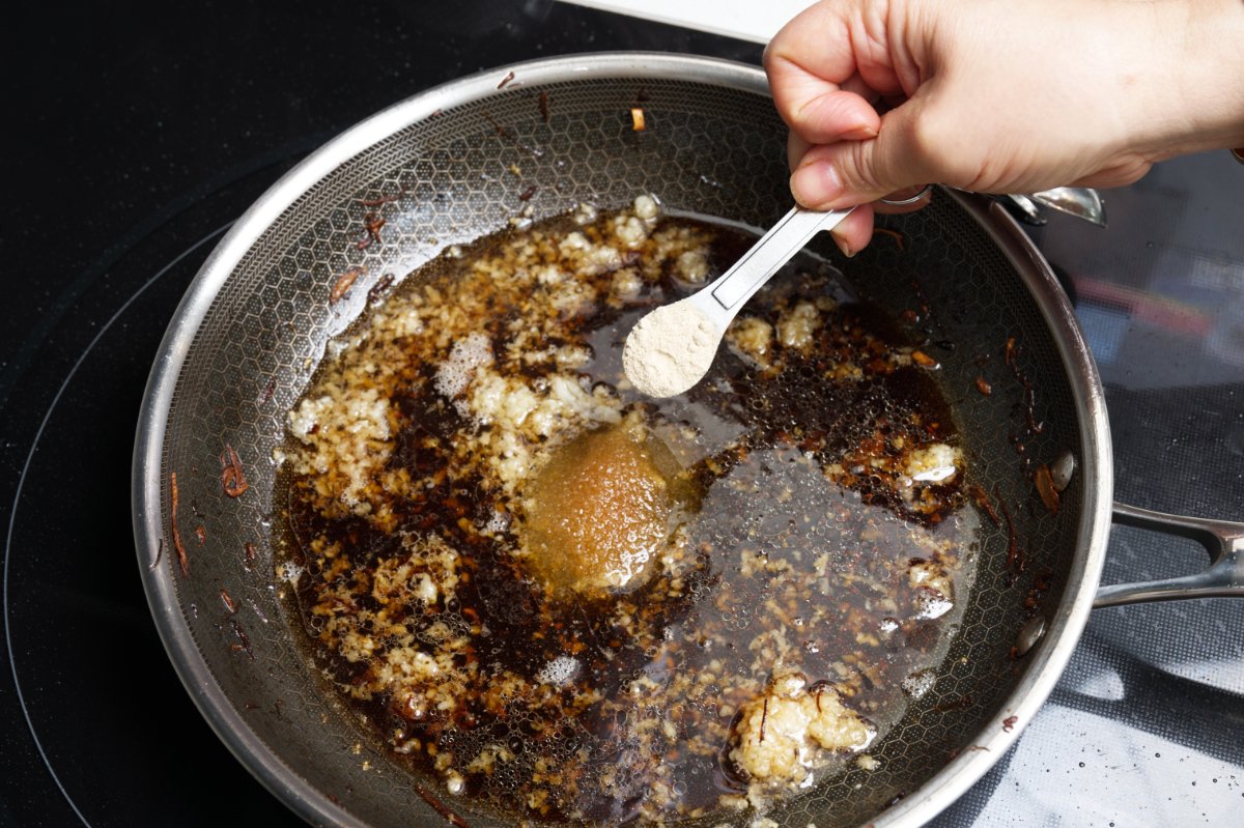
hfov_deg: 40.4
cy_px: 414
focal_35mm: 49
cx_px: 622
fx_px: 1692
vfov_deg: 27.5
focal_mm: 49
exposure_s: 1/50
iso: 1000
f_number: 8
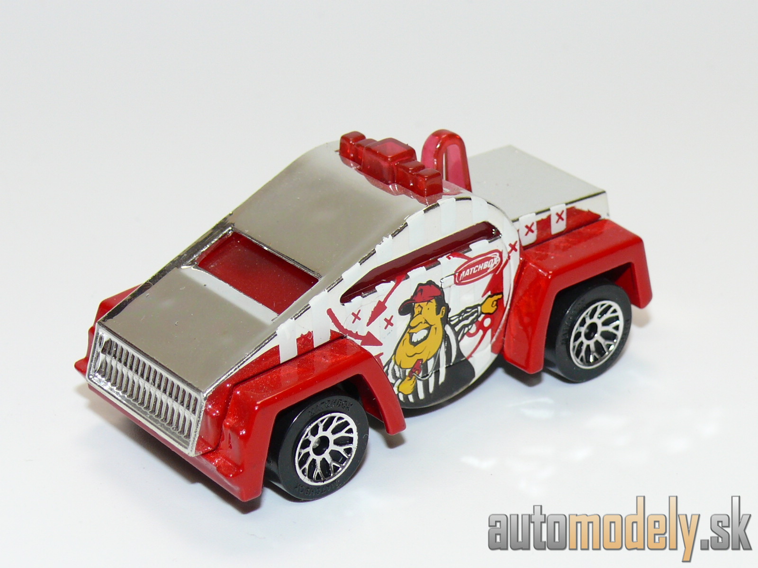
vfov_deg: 14.4
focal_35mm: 103
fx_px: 2255
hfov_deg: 19.1
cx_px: 379
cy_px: 284
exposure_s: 1/30
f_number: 4
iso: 100
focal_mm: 13.4
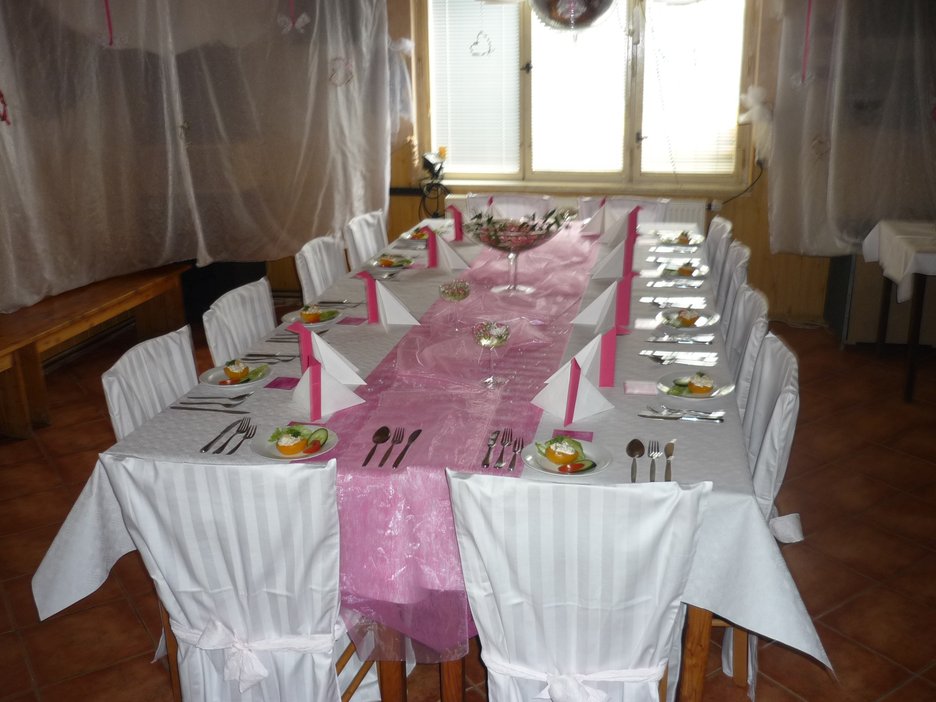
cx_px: 468
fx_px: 892
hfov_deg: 55.4
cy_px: 351
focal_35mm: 33
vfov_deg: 42.9
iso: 125
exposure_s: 1/30
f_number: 2.8
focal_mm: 5.5
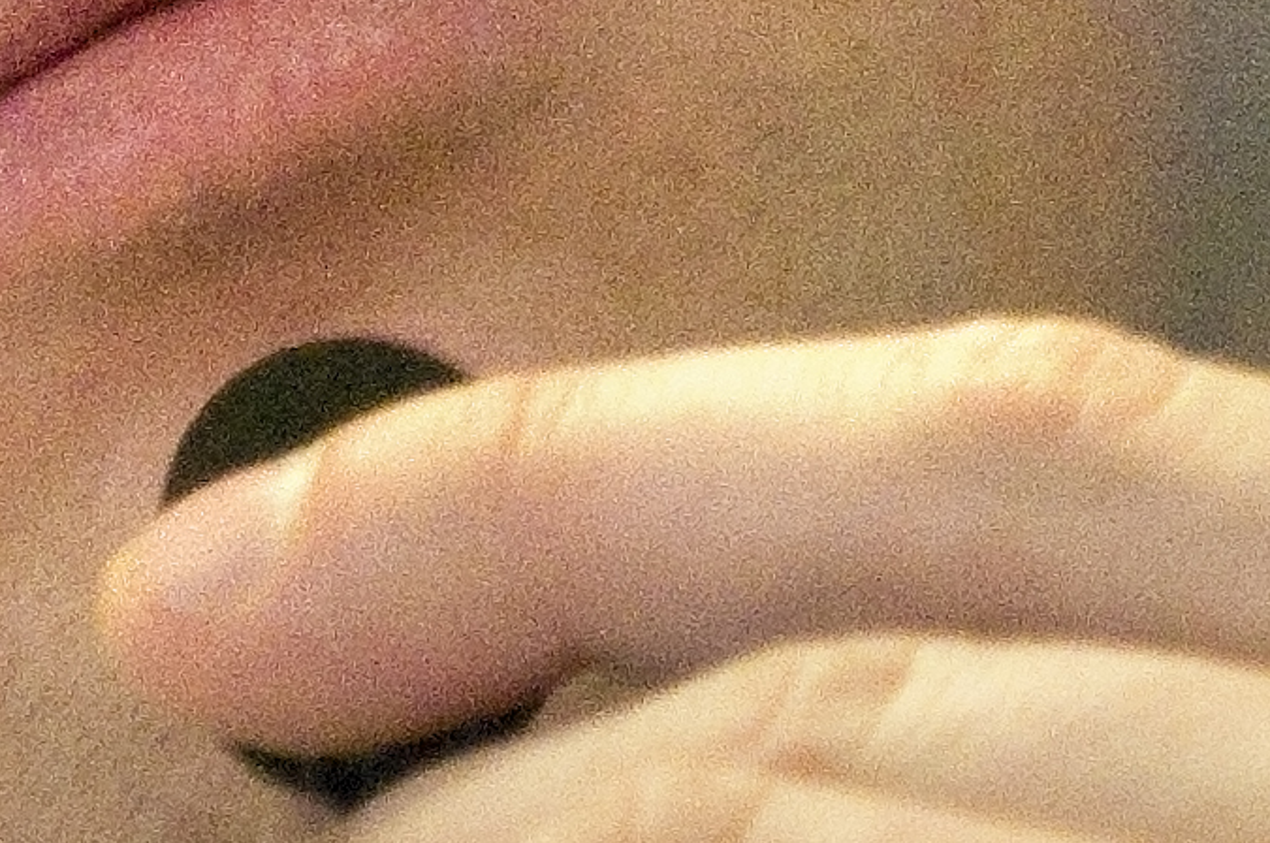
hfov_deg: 1.1
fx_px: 67178
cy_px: -275
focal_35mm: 1907
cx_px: 329
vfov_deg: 0.7
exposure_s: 1/200
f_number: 3.2
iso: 2500
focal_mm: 200
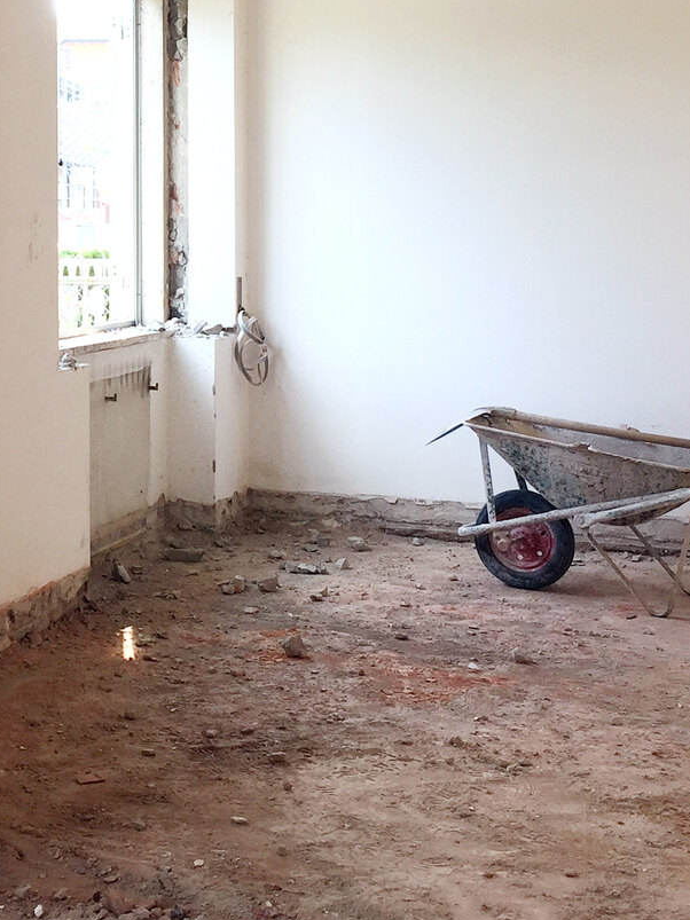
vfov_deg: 29.5
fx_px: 1728
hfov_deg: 22.1
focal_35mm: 65
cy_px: 277
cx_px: 87
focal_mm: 4.15
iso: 32
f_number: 2.2
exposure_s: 1/168
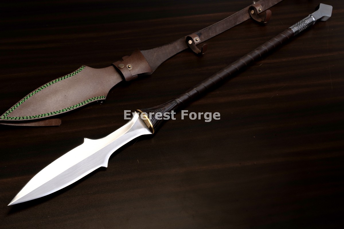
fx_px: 672
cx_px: 172
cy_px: 114
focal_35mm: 70
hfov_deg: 28.7
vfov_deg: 19.4
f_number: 20
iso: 250
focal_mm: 67.7
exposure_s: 1/160
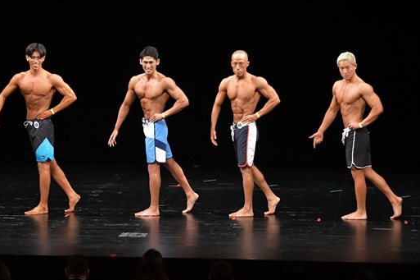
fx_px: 2168
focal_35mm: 186
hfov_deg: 11.1
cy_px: 117
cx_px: 145
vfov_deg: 7.4
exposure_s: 1/400
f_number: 5.6
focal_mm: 82
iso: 3200
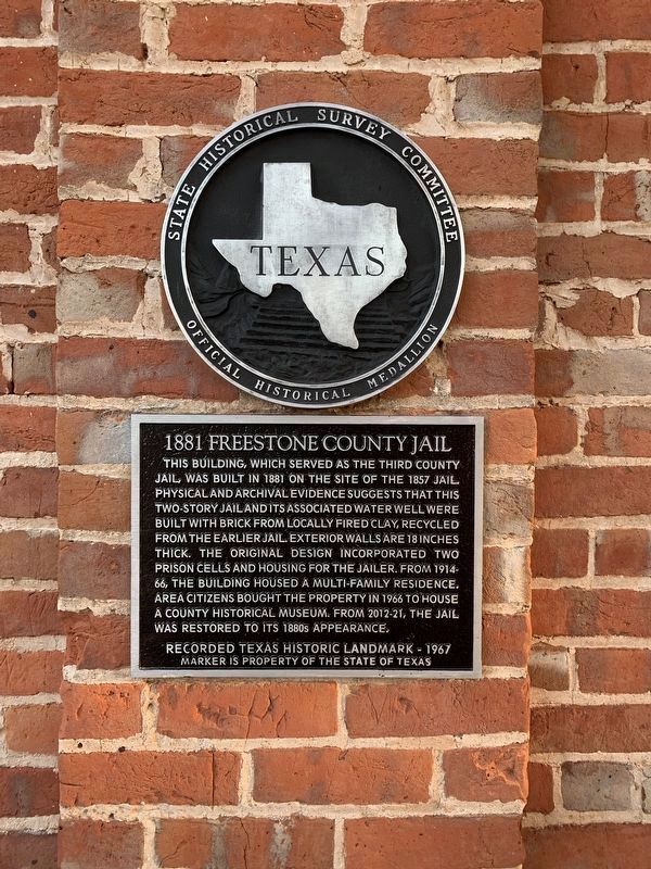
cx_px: 326
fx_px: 652
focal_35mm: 26
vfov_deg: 67.3
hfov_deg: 53.1
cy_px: 434
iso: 80
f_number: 1.8
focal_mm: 4.25
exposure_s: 1/121
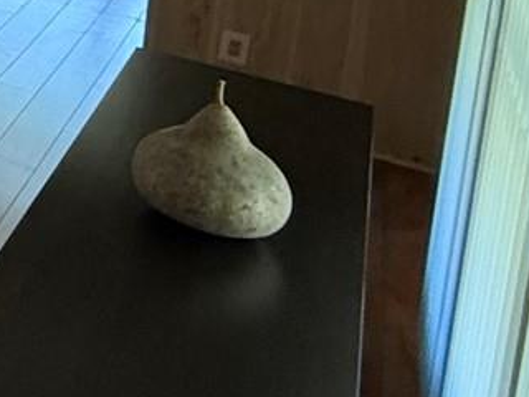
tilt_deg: -5.8
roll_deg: -2.0
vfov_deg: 17.7
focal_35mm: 70
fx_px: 1070
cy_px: -273
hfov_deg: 14.7
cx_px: -775
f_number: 2.2
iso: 320
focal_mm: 2.22
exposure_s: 1/60
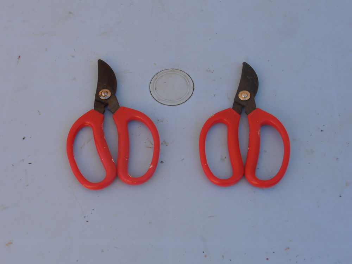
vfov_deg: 21.3
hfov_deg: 28.2
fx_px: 702
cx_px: 176
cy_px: 132
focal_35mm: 69
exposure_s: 1/100
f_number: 4.8
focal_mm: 12.29
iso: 80
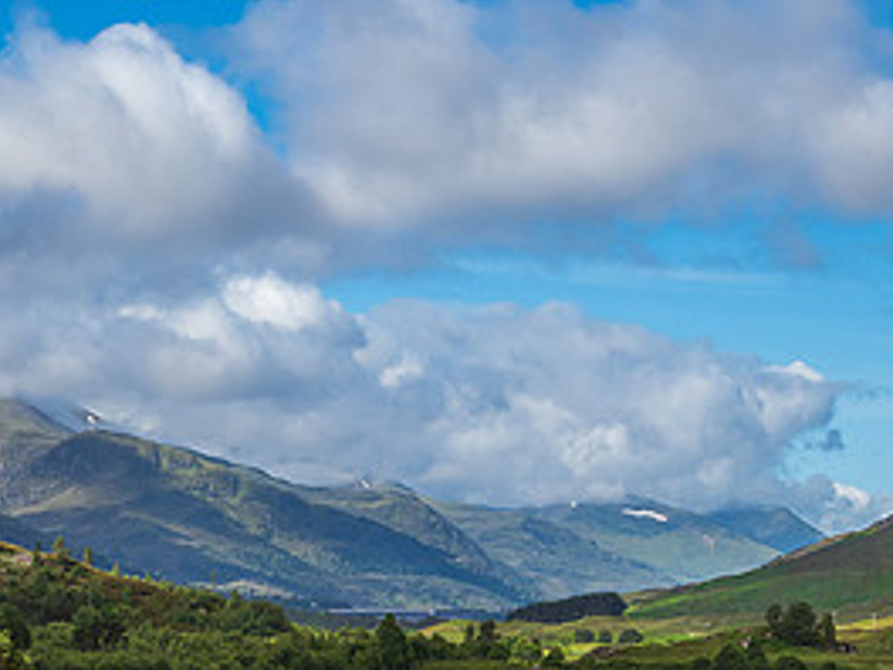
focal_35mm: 110
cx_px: 467
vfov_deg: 13.4
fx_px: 2838
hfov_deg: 17.9
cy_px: 499
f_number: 7.1
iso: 200
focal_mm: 25
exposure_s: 1/500
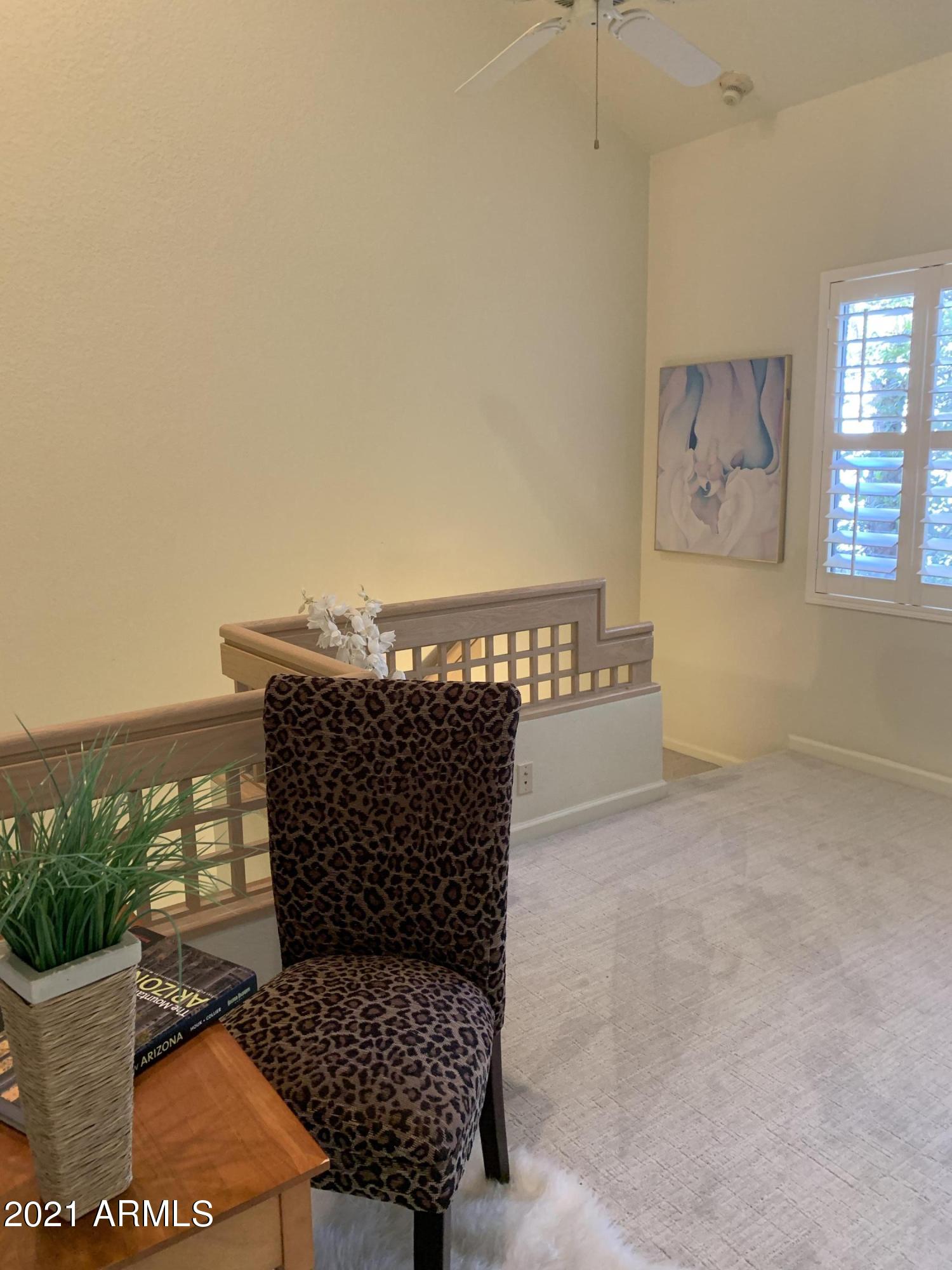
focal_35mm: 26
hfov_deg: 53.1
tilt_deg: -9.9
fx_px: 953
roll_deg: +1.3
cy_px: 635
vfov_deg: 67.3
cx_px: 476
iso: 250
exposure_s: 1/60
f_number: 1.8
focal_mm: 4.25
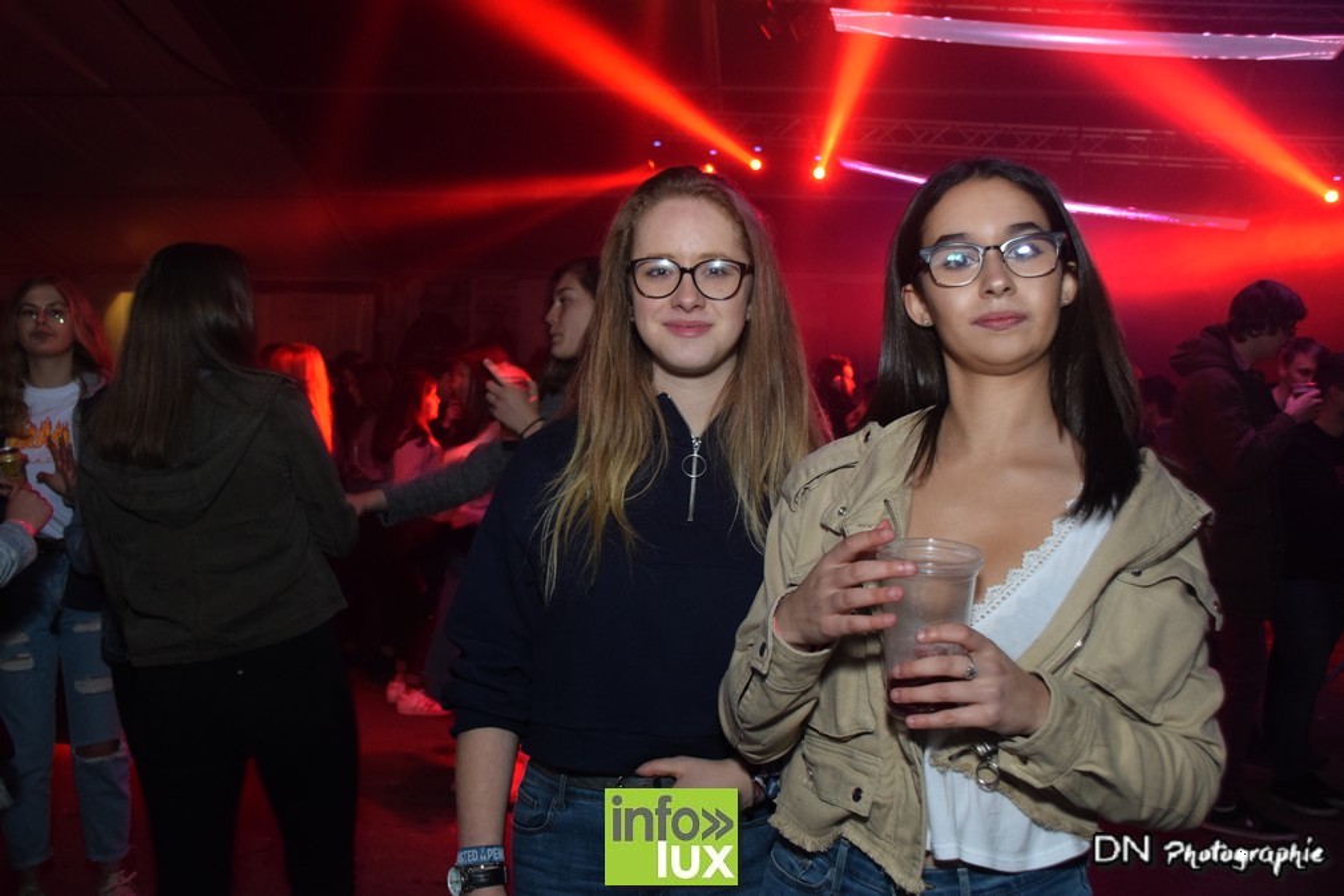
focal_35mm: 33
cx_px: 672
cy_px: 448
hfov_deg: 57.2
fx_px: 1232
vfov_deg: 40.0
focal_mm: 22
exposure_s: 1/30
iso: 1600
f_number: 3.8
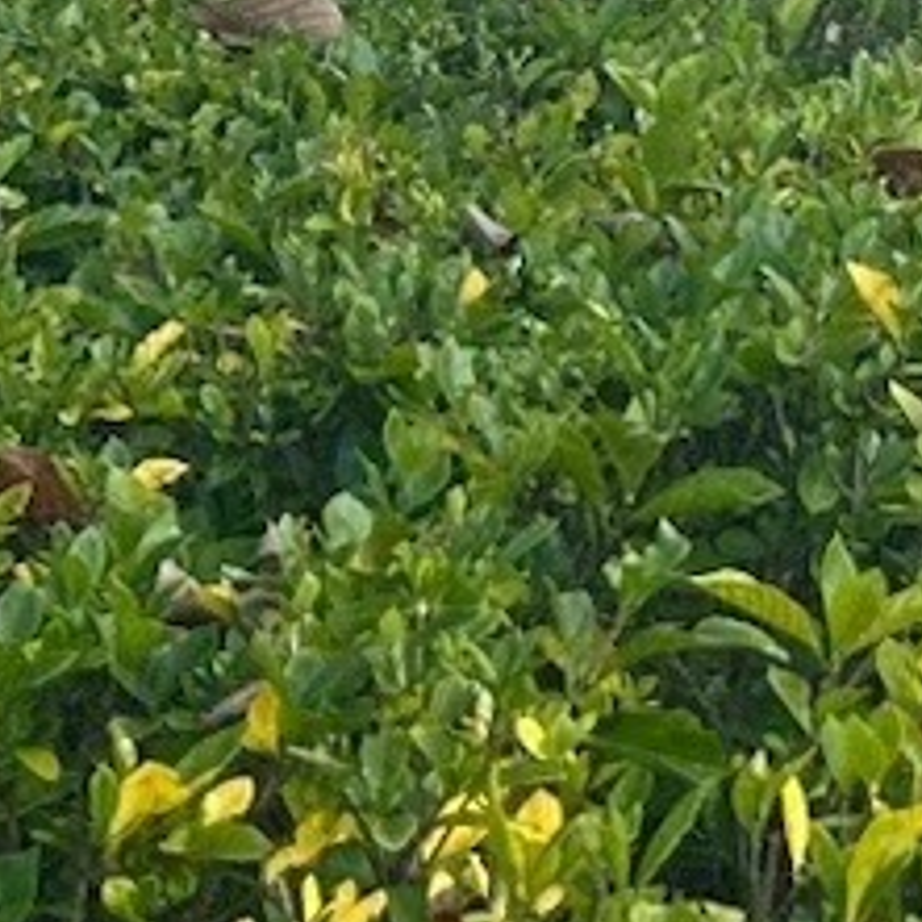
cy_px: -730
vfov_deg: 10.9
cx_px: 1590
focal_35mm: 150
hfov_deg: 11.0
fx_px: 4520
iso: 50
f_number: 1.5
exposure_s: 1/1449
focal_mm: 5.7
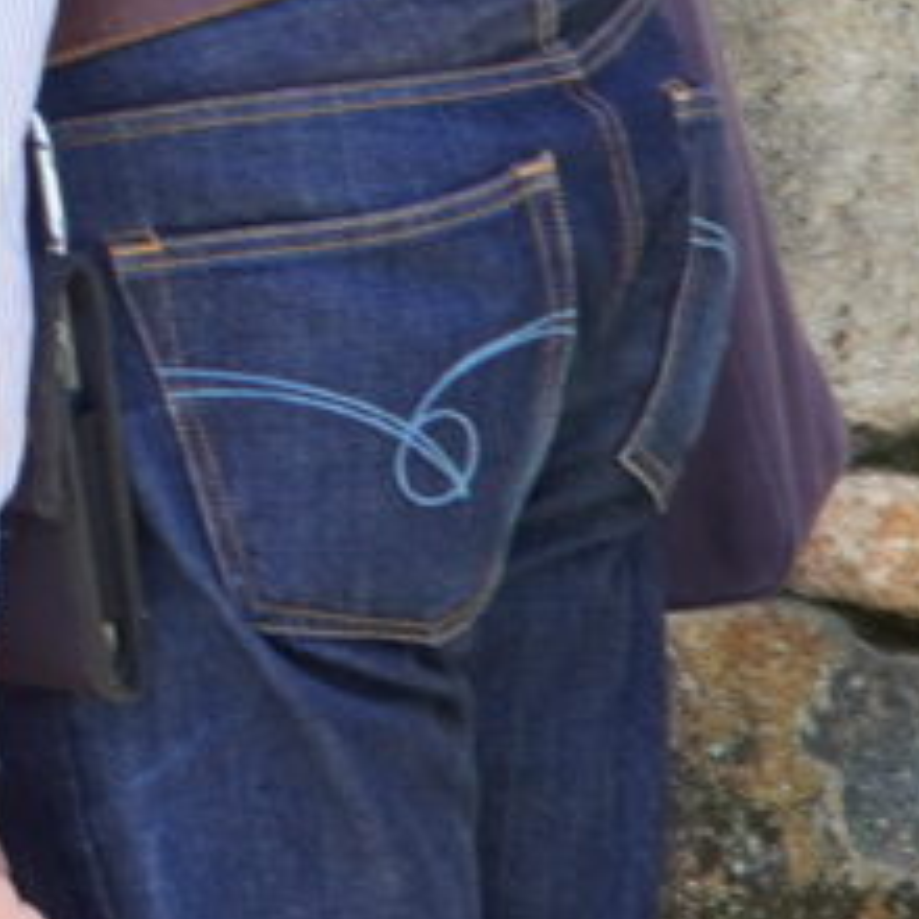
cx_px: -1663
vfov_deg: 7.3
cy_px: -775
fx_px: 6968
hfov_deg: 6.9
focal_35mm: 232
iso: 100
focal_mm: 20
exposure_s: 1/50
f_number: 6.3
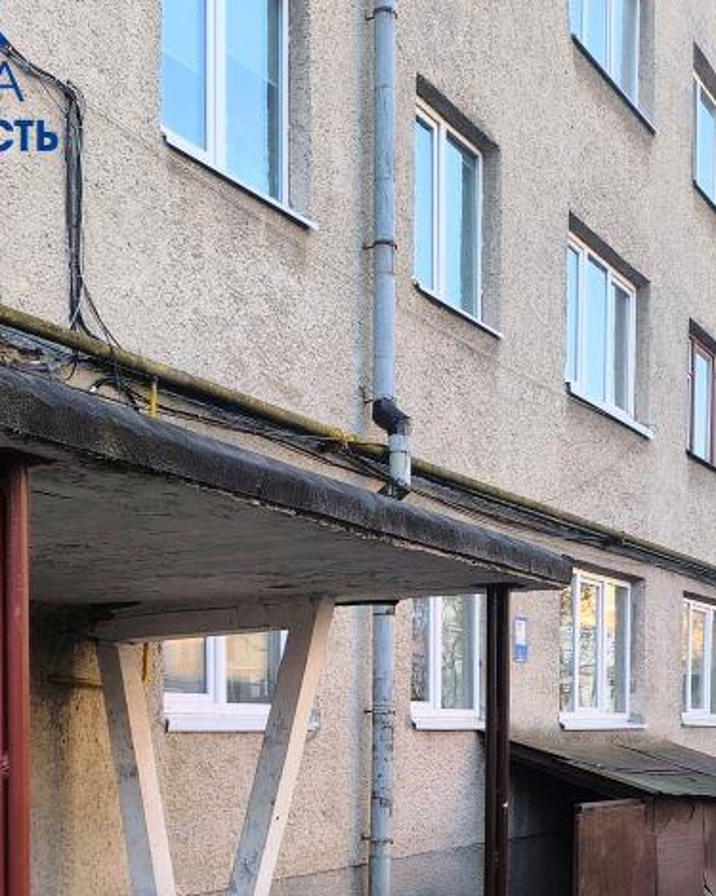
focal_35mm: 49
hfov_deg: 30.7
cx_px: 439
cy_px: 776
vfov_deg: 36.1
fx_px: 1298
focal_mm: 6.14
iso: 50
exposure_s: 1/188
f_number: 1.65
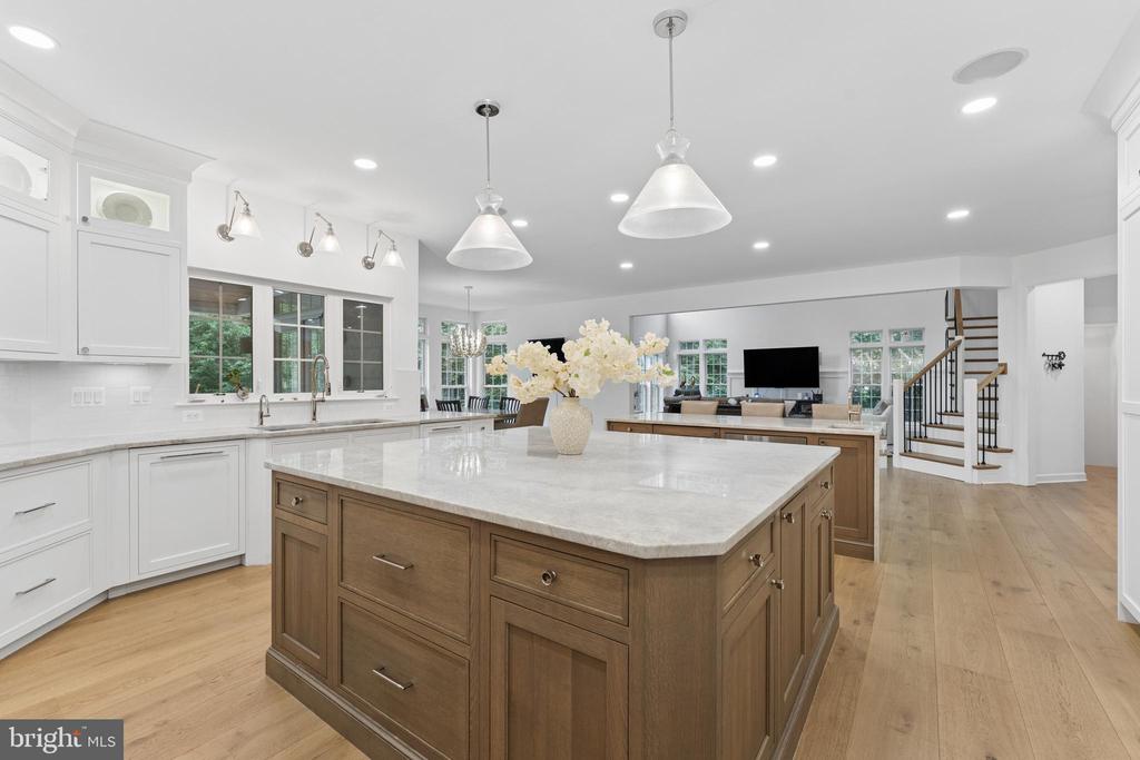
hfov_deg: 99.3
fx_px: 485
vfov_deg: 76.2
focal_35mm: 15
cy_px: 380
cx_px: 570
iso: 1250
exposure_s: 1/125
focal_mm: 15.3
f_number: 7.1
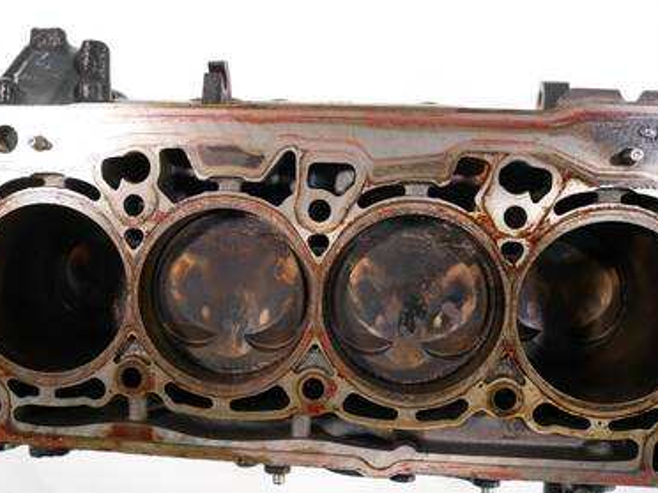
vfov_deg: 45.4
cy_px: 272
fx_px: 589
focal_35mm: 31
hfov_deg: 58.3
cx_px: 317
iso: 1000
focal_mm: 12
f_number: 3.5
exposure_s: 1/60
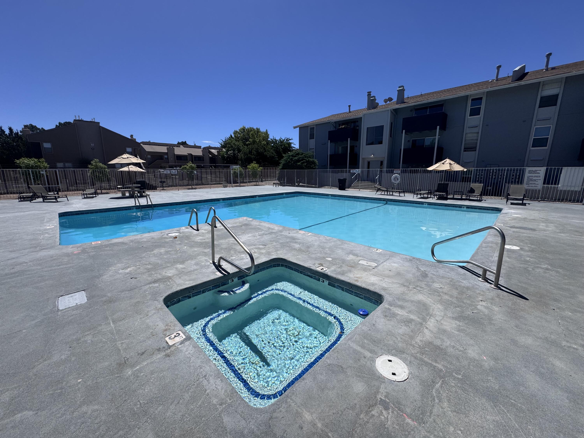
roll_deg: -0.8
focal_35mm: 14
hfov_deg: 102.1
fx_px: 236
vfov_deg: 85.7
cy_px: 219
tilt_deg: -11.8
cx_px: 292
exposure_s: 1/3906
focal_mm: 2.22
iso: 50
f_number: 2.2
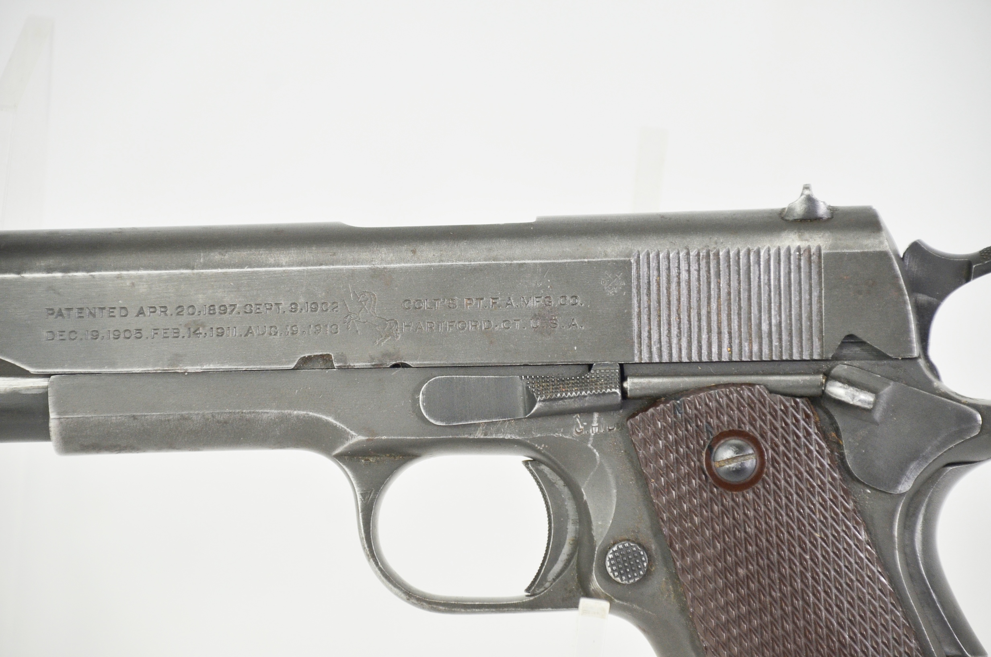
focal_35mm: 202
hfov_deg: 10.2
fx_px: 5563
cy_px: 328
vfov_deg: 6.8
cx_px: 496
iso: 800
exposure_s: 1/250
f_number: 5.6
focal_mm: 135
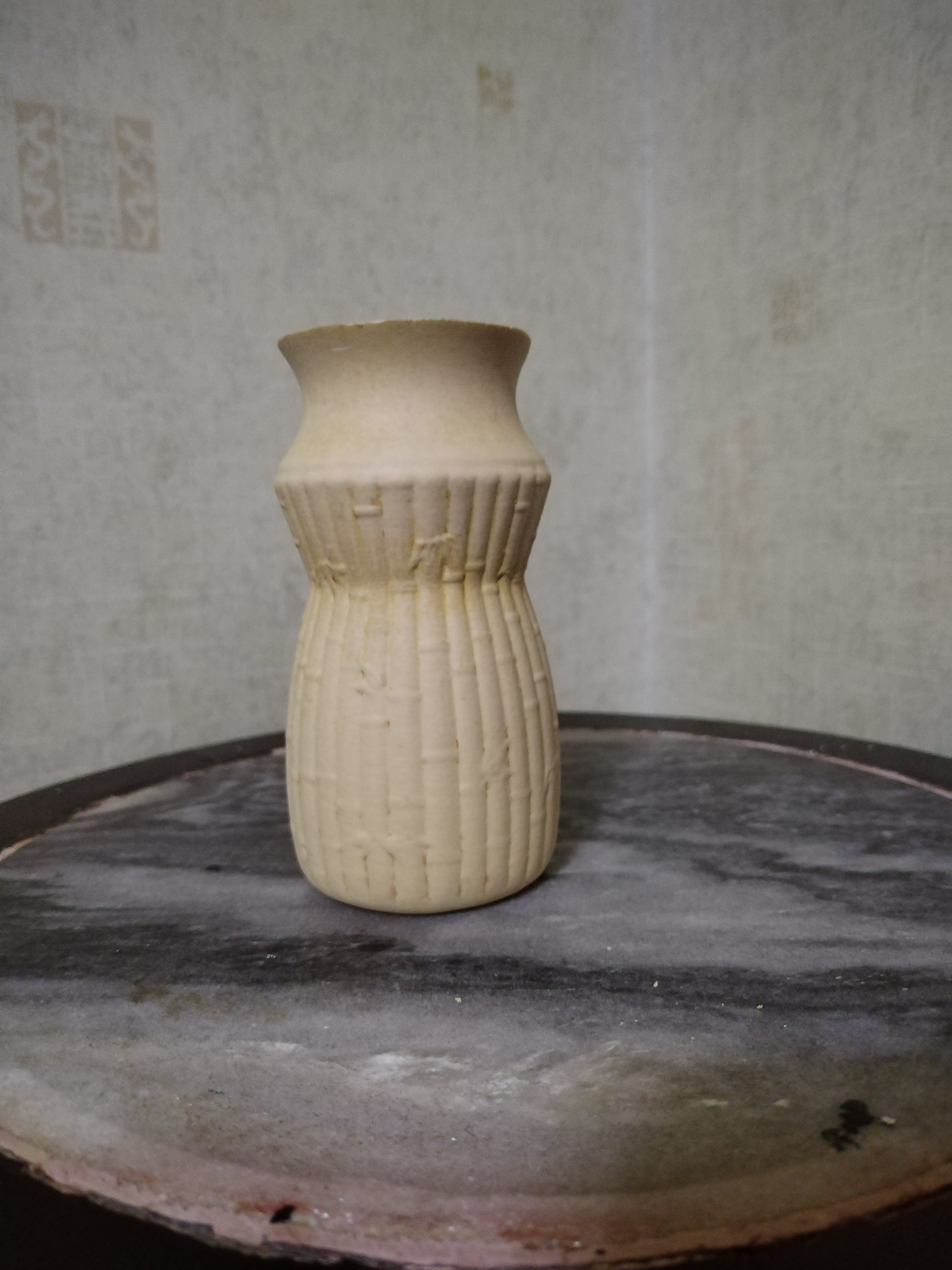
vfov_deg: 67.3
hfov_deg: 53.1
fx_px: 953
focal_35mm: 26
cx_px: 476
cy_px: 635
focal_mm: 4.75
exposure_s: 1/20
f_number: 1.8
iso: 1529
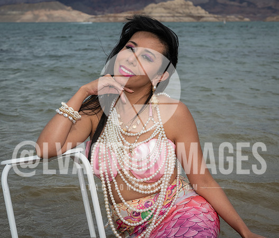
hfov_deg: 21.7
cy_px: 119
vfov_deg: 18.6
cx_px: 148
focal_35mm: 86
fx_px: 728
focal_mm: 70
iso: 64
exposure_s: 1/250
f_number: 10
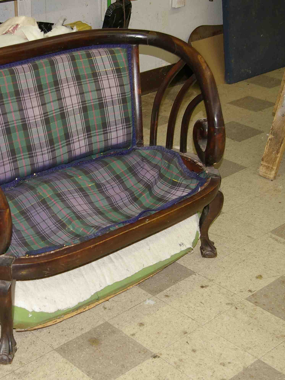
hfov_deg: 23.8
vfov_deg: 31.7
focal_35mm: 61
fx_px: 670
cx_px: 76
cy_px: 190
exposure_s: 1/60
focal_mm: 28
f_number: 4.5
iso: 200
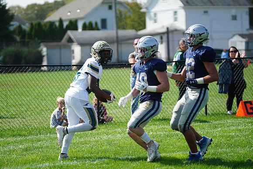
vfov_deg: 9.8
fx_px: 984
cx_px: 126
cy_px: 84
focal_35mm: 140
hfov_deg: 14.7
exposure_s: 1/3200
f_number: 2.8
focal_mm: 140
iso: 400
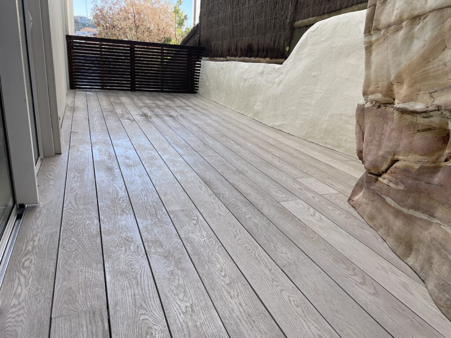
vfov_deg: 53.1
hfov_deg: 67.3
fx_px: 339
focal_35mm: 26
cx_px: 226
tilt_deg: -18.7
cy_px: 169
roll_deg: -4.1
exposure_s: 1/567
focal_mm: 4.2
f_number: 1.6
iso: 32
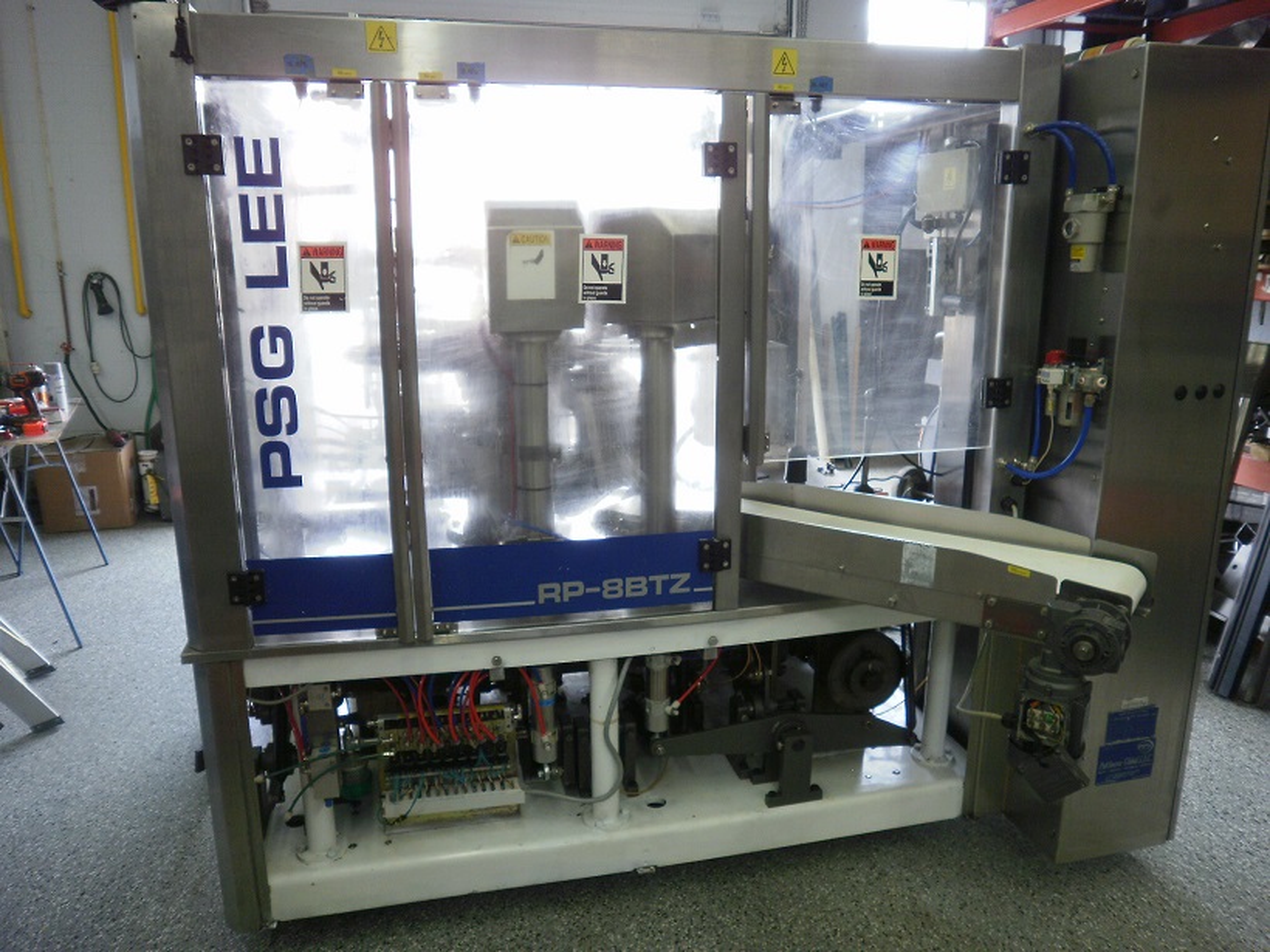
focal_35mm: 26
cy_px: 476
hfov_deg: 67.3
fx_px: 954
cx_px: 635
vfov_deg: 53.1
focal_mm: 4.65
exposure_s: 1/40
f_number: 2.6
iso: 100
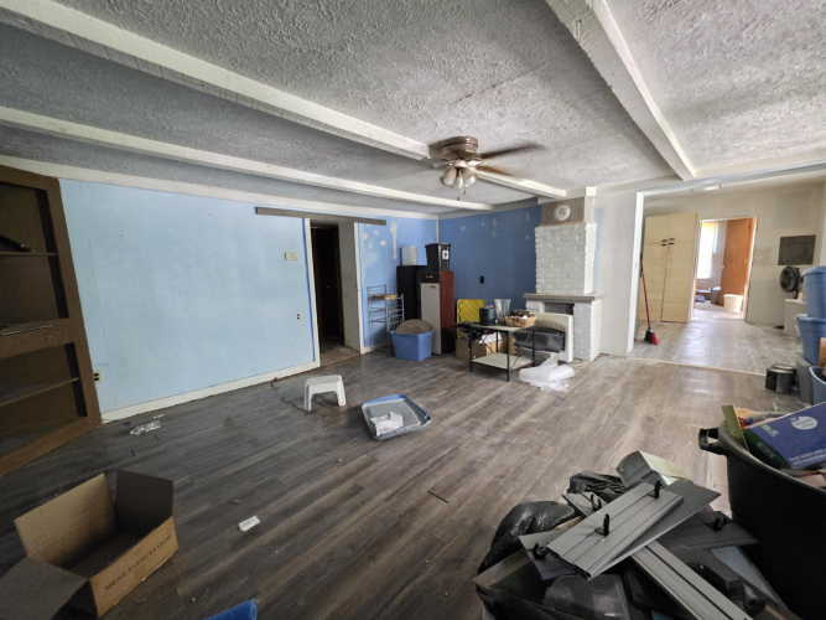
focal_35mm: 13
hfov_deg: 106.2
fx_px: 310
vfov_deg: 89.9
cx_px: 413
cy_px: 310
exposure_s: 1/30
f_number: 1.9
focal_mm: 2.2
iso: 1000
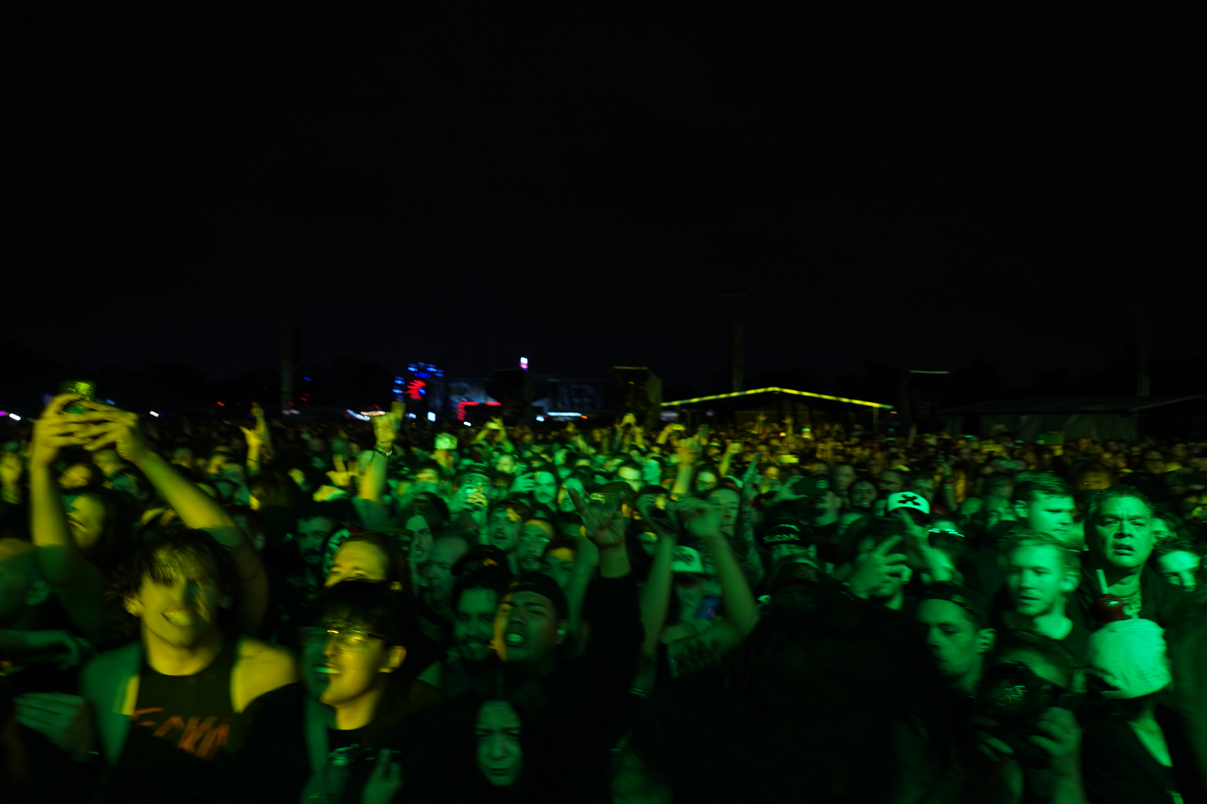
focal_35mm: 24
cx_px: 604
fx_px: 805
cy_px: 402
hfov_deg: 73.7
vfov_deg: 53.1
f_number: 4
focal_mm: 24
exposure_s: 1/30
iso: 400
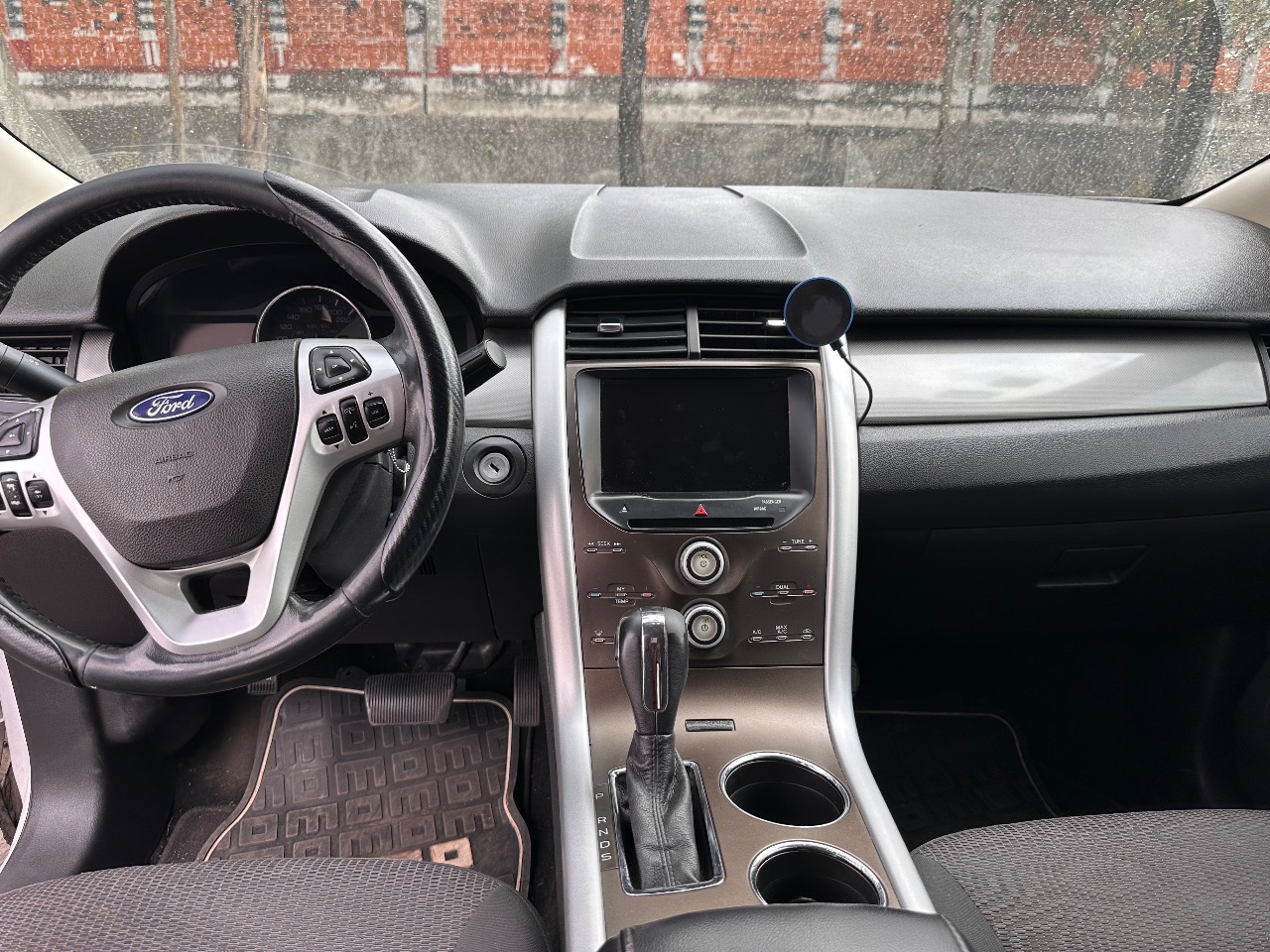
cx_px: 635
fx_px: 881
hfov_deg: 71.6
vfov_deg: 56.8
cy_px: 476
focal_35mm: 24
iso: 64
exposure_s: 1/121
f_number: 1.78
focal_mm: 6.86
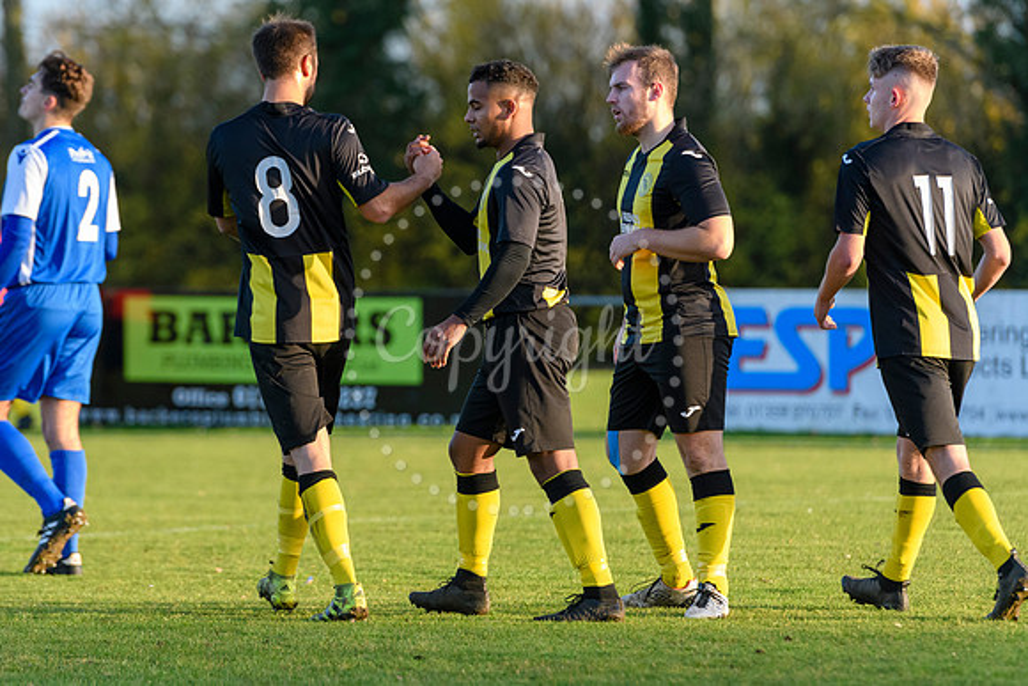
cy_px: 343
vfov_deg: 4.6
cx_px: 514
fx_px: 8568
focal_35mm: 300
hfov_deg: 6.9
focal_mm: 200
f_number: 4
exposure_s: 1/2000
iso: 2000
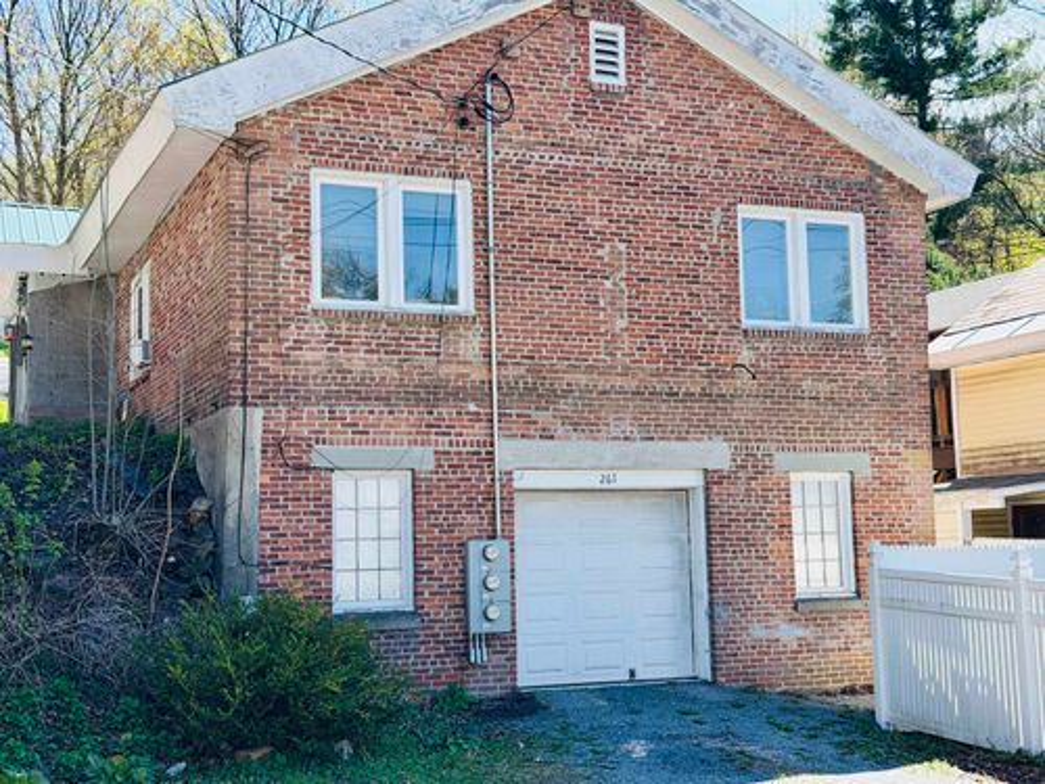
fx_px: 1449
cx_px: 522
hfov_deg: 39.7
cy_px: 392
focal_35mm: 48
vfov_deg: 30.3
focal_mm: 6.76
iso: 80
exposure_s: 1/1608
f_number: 1.78
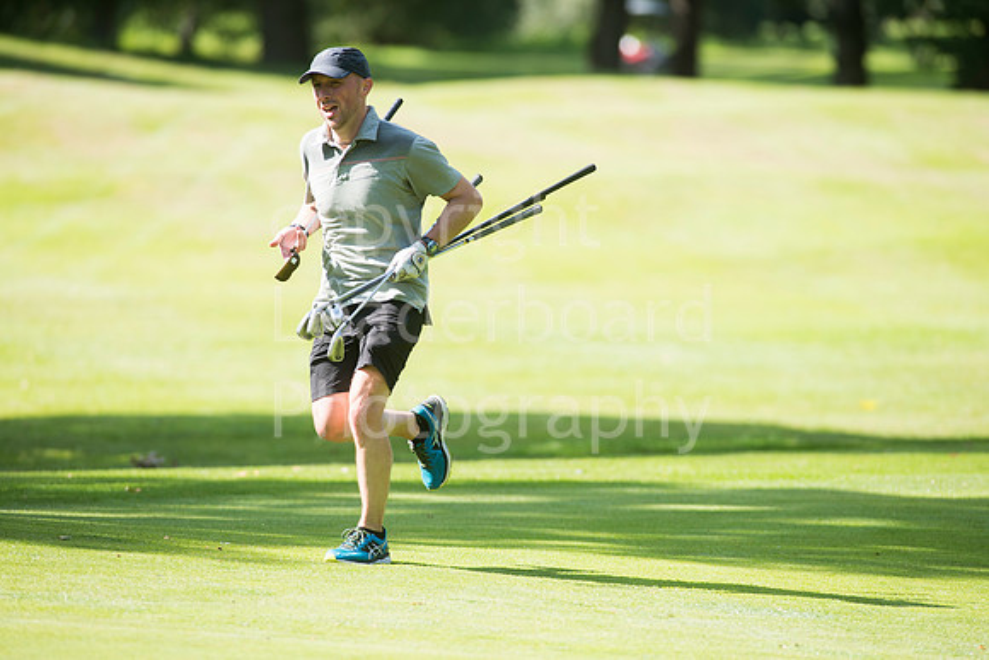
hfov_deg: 6.9
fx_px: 8243
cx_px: 494
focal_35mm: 300
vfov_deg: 4.6
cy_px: 330
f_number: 5.6
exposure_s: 1/1000
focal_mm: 300
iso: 400
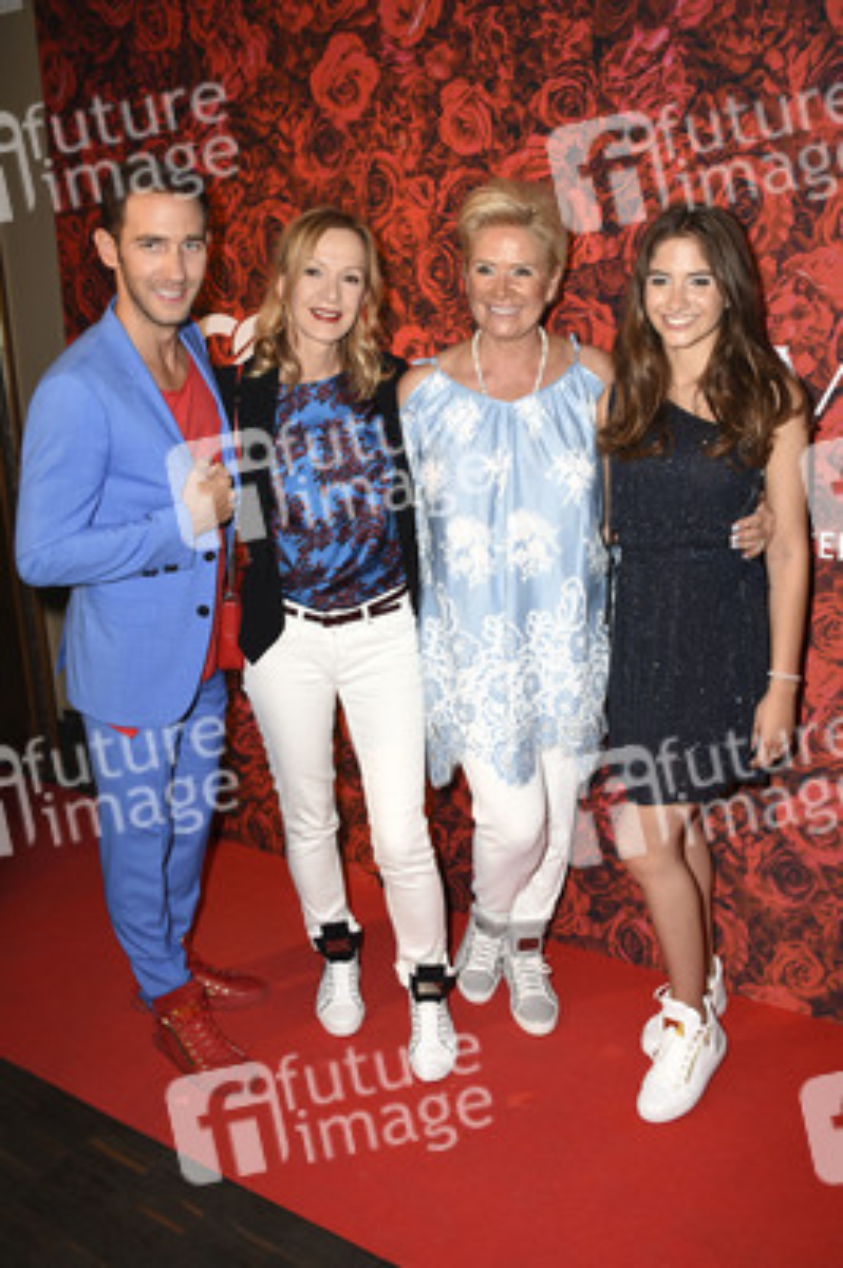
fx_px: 1055
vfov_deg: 62.0
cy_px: 634
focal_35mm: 30
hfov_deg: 43.5
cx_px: 422
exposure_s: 1/160
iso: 160
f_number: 4.5
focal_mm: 20
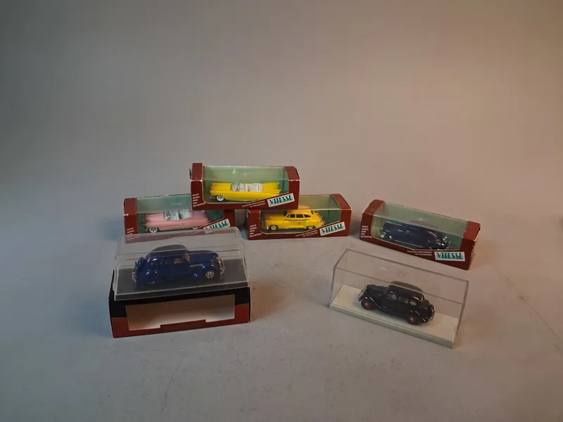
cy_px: 211
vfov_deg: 51.4
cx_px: 282
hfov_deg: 65.3
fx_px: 439
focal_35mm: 27
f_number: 1.8
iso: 250
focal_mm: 4
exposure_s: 1/50
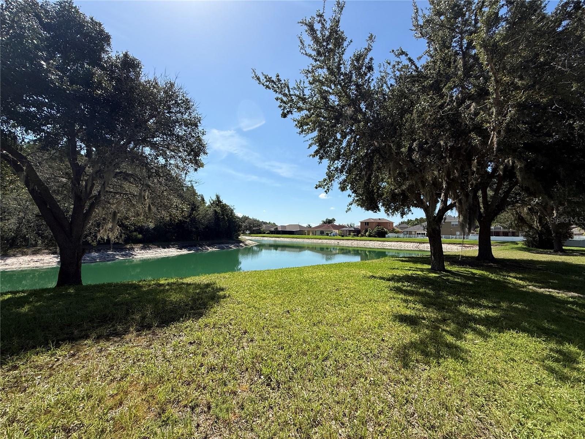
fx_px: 237
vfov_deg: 85.7
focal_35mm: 14
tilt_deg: +3.7
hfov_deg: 102.1
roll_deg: -1.4
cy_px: 220
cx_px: 292
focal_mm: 2.22
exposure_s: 1/2976
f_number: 2.2
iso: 50
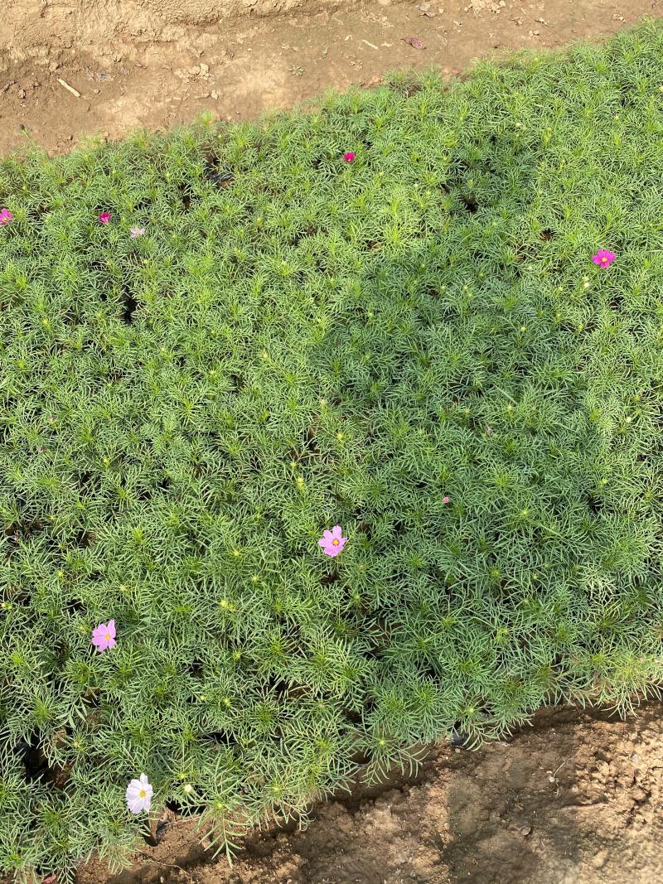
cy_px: 442
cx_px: 332
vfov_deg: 67.3
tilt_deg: -57.9
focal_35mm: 26
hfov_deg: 53.1
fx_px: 664
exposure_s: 1/1053
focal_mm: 4.25
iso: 32
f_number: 1.8
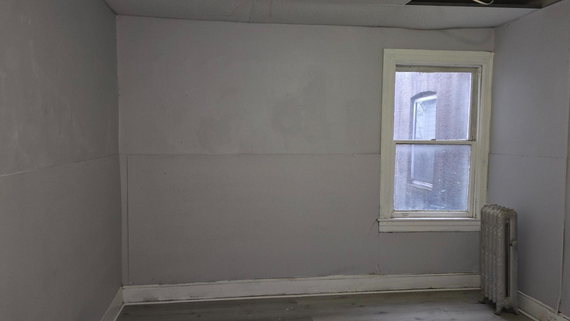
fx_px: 393
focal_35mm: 26
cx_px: 276
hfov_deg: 71.9
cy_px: 164
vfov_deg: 44.4
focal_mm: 6.3
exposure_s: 1/24
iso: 125
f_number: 1.7
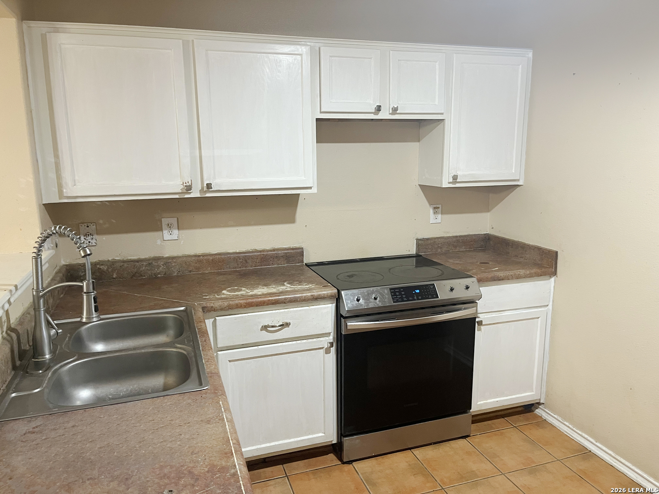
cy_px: 247
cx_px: 330
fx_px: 495
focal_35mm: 26
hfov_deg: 67.3
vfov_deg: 53.1
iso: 250
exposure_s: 1/60
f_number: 1.6
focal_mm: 5.1
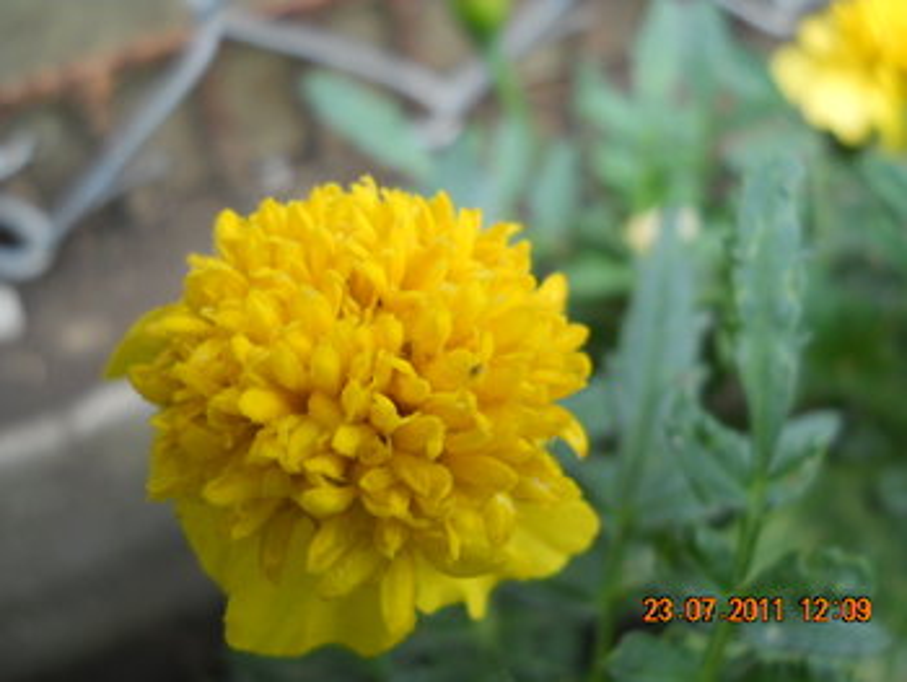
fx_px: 1075
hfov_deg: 45.7
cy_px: 341
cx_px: 454
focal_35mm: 41
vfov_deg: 35.2
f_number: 3.1
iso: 80
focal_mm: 6.72
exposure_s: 1/60
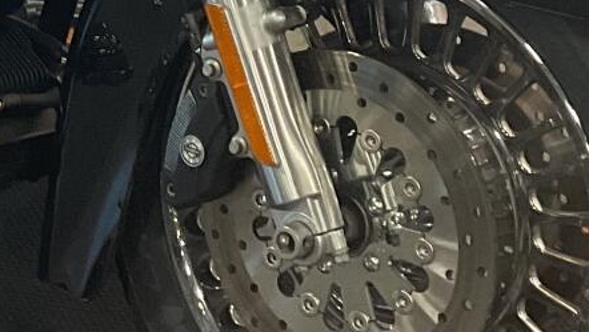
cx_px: 17
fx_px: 2234
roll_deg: +2.8
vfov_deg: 8.3
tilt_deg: -20.1
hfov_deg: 14.8
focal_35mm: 143
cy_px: -204
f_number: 1.8
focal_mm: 3
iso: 50
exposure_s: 1/50
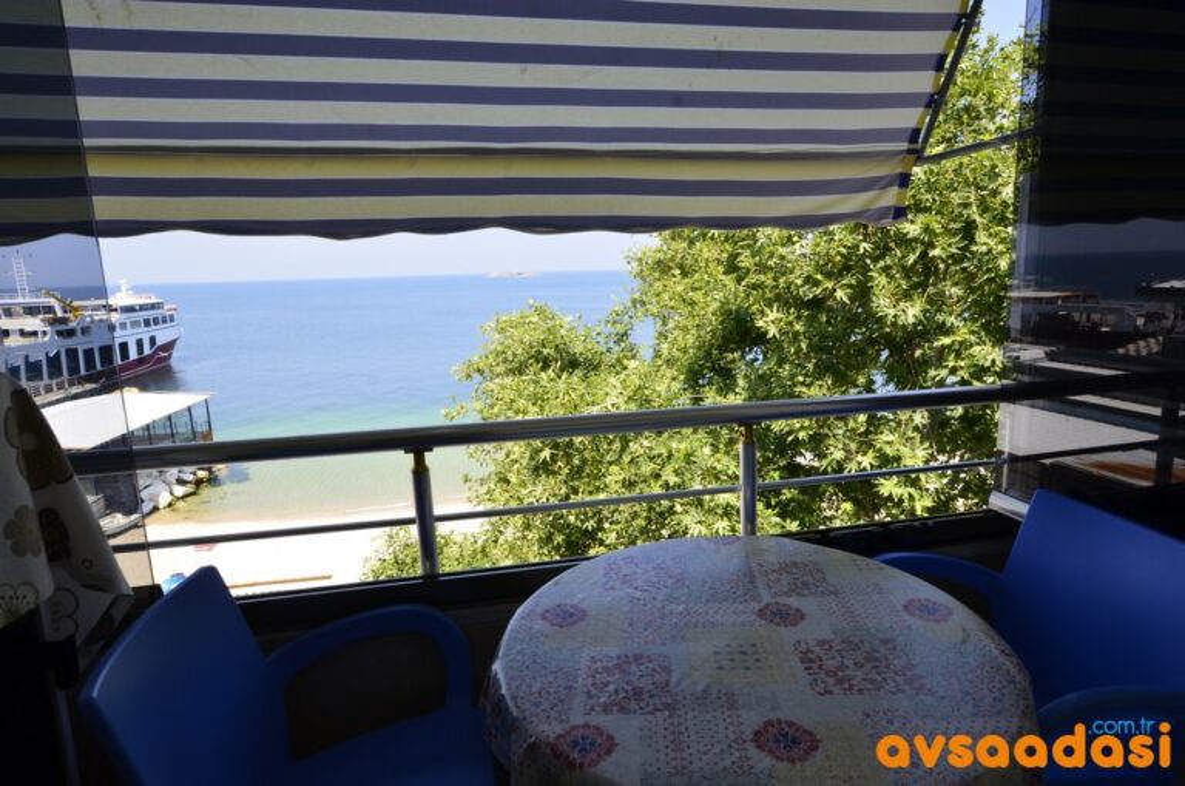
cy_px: 393
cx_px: 592
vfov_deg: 63.0
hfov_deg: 85.5
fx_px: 641
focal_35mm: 20
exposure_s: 1/180
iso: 400
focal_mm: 13
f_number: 9.5
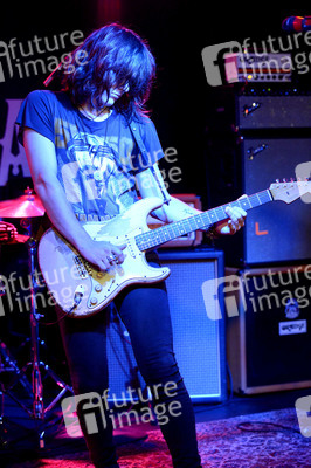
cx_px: 156
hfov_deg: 16.6
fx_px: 1064
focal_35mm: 82
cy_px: 234
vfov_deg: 24.8
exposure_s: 1/320
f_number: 3.2
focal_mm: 82
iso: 6400
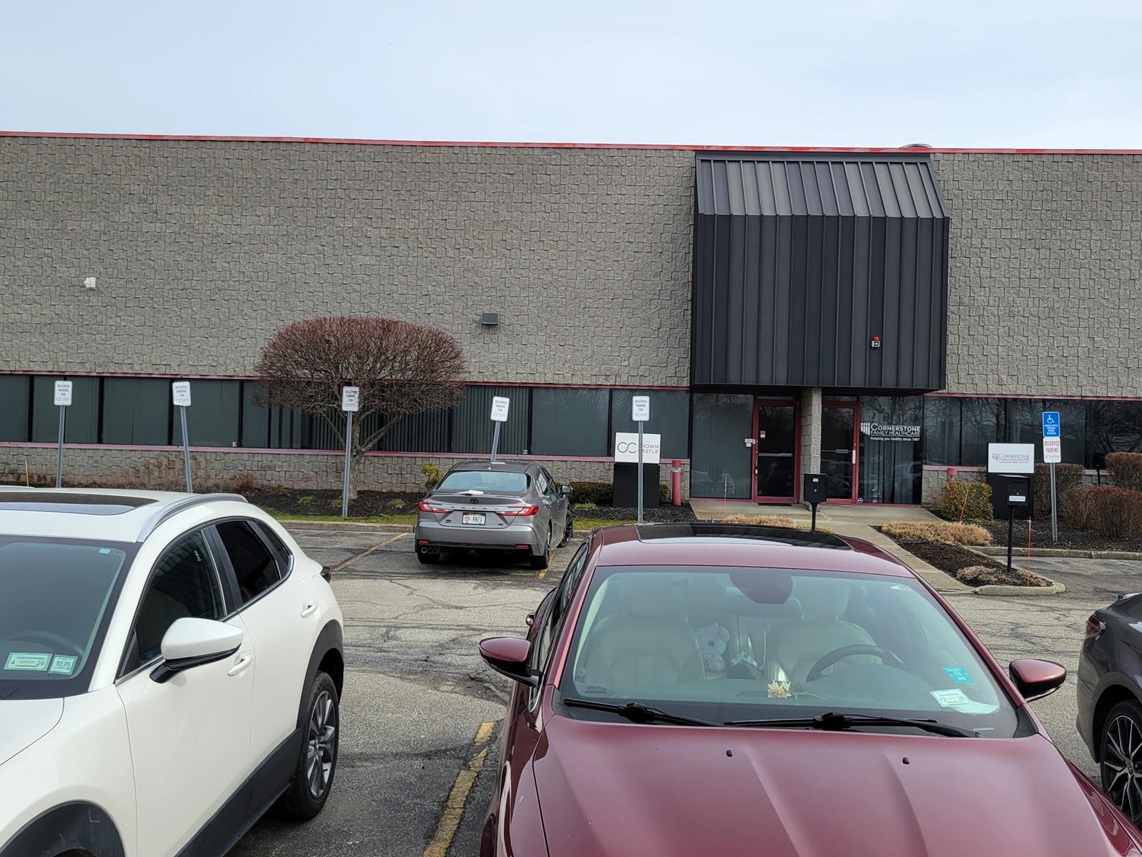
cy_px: 439
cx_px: 567
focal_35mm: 34
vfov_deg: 41.8
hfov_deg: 54.0
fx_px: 1122
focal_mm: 5.4
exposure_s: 1/1794
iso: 40
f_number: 1.8
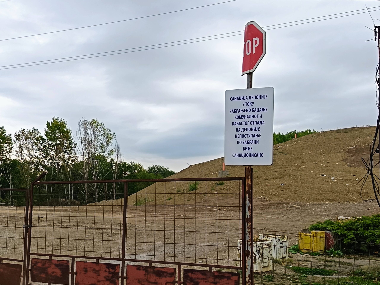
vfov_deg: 29.6
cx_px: 190
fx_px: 537
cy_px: 142
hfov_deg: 38.9
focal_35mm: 49
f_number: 1.75
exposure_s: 1/123
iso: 100
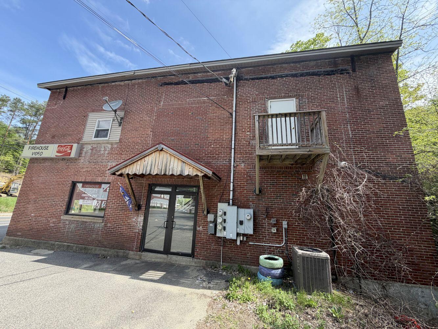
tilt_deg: +13.8
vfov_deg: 85.7
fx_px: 177
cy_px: 164
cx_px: 219
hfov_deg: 102.1
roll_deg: -2.6
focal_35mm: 14
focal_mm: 2.22
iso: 40
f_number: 2.2
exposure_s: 1/514
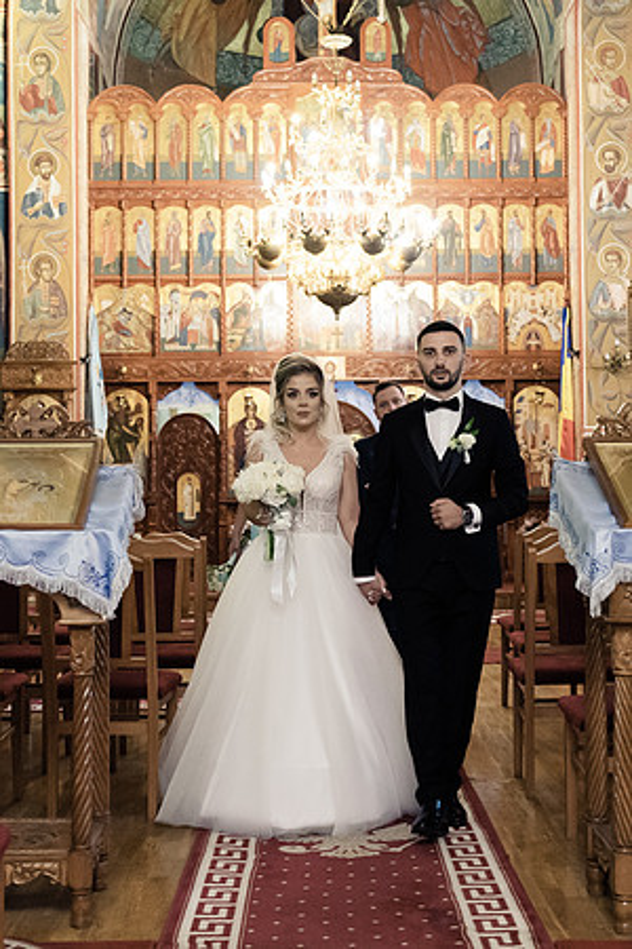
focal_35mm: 51
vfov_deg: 38.9
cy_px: 474
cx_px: 340
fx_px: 1343
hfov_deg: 26.5
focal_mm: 34
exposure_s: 1/125
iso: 5000
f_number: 2.8
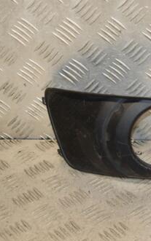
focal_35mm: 97
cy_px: 99
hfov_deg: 13.2
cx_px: 171
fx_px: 638
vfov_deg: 21.4
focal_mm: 35
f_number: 6.3
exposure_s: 1/200
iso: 800
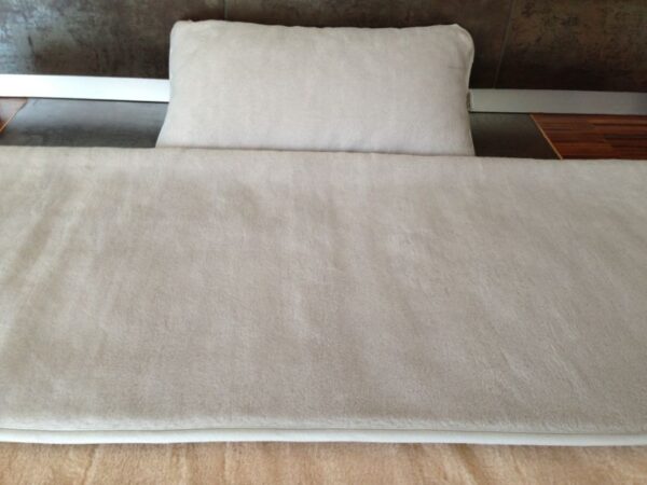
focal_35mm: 33
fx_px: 617
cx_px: 324
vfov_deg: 42.9
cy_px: 242
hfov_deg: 55.4
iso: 64
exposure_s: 1/24
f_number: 2.4
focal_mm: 4.13
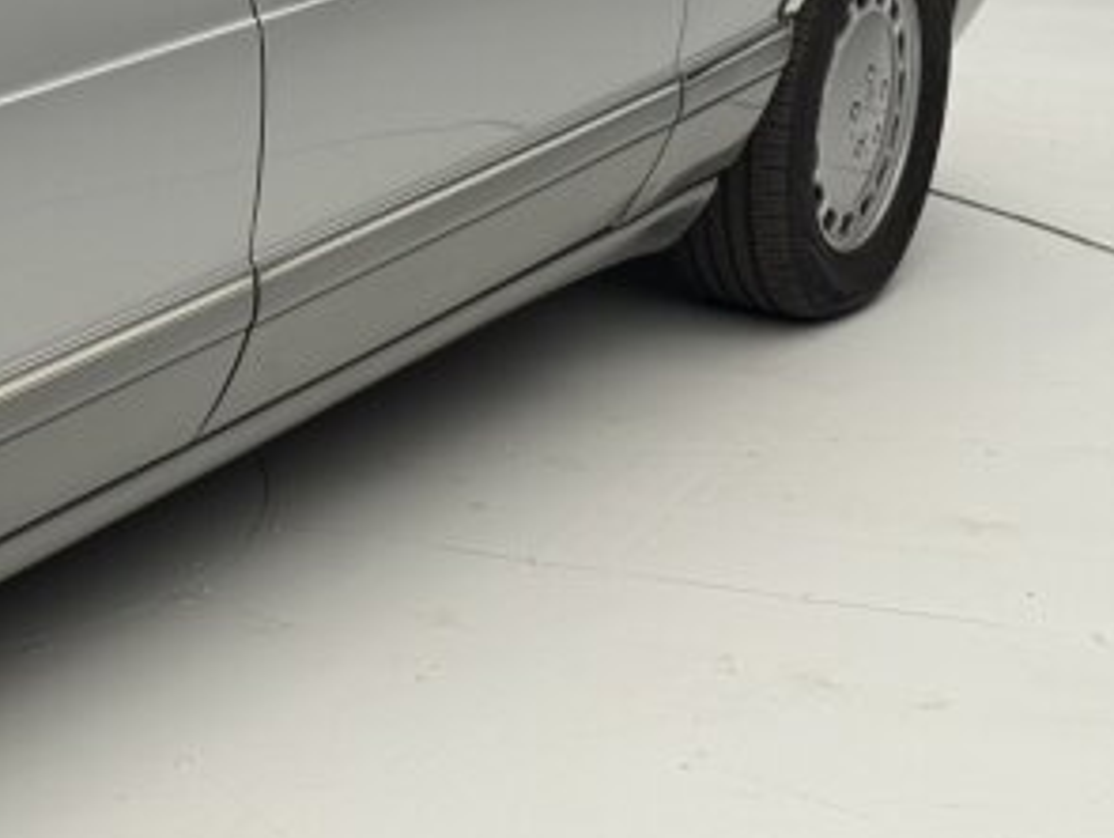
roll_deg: -1.0
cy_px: -42
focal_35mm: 104
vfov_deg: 14.0
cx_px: -68
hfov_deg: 18.3
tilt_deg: -12.9
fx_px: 3351
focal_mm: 6.76
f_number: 1.78
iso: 80
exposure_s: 1/98
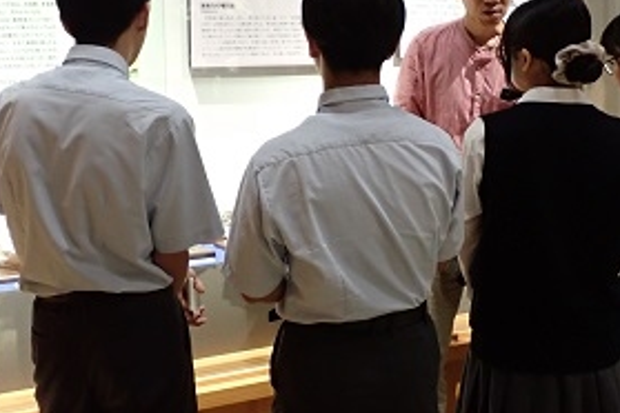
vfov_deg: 19.7
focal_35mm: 69
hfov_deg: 29.2
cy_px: 194
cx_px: 344
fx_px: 1188
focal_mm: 7.84
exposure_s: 1/40
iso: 640
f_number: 2.9
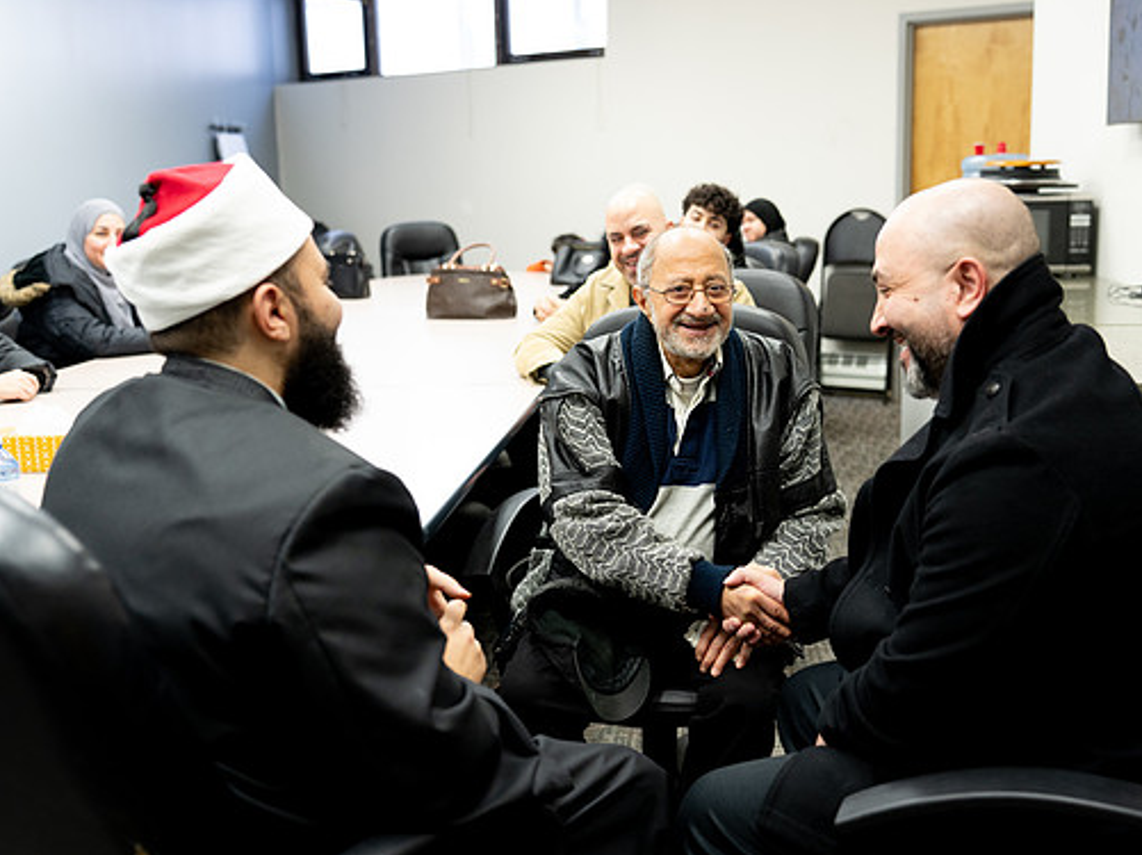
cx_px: 622
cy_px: 418
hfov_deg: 47.8
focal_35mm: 39
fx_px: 1286
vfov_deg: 36.8
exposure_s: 1/160
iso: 1250
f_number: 2.8
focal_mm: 35
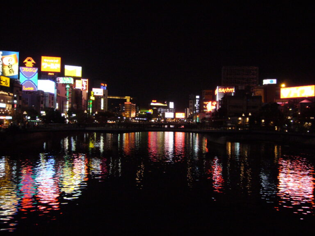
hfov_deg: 52.6
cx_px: 158
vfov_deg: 40.7
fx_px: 318
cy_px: 118
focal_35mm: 35
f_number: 2.8
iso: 200
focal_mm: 5.8
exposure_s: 1/8
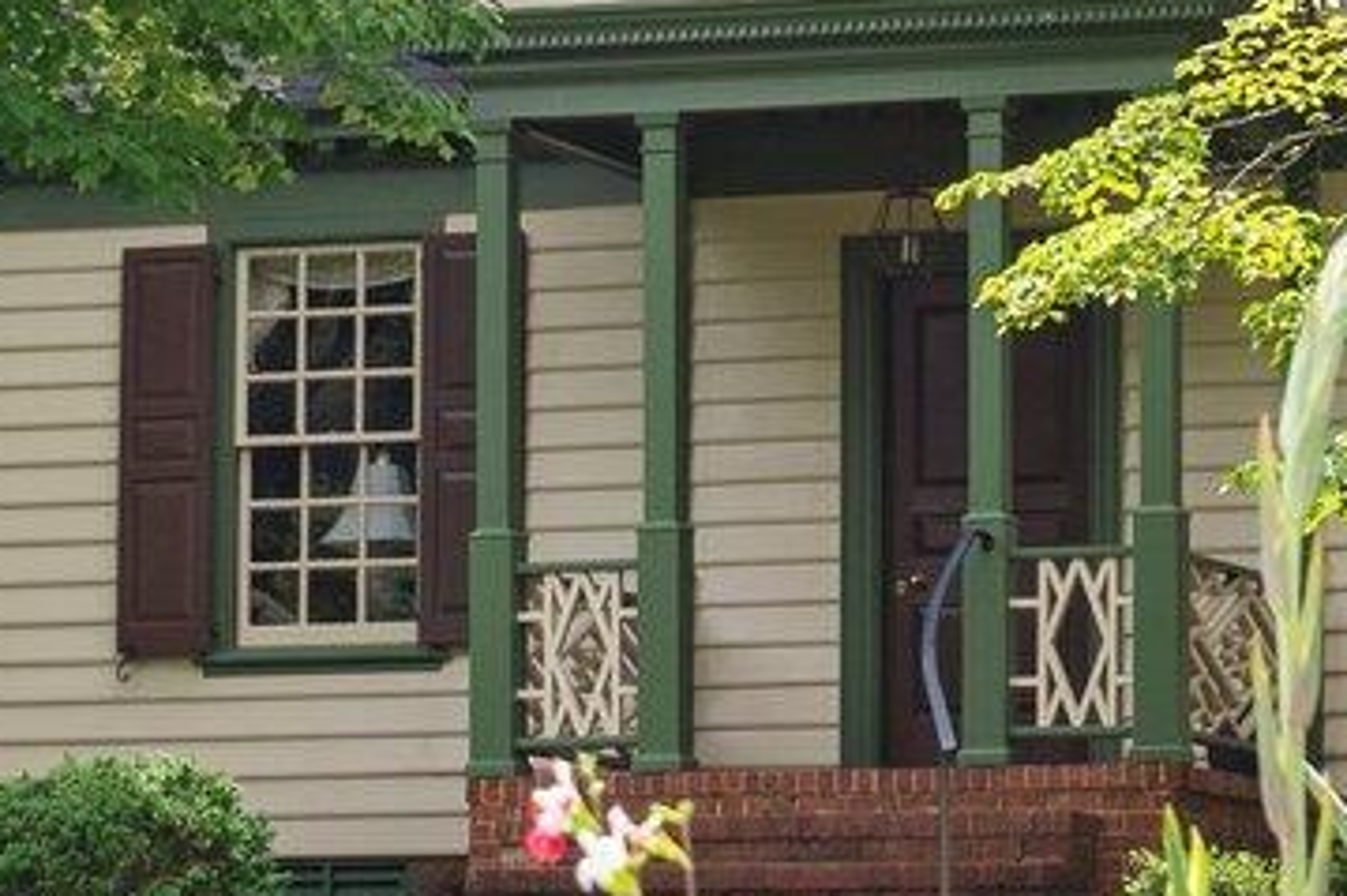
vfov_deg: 6.9
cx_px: 1114
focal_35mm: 200
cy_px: 182
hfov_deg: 10.3
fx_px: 7480
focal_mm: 35
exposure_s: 1/250
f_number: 8
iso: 250
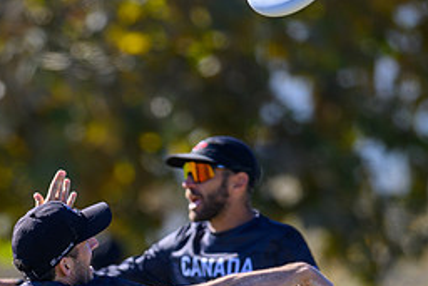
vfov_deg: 0.9
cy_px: 425
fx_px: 18247
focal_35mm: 1534
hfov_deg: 1.3
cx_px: 32
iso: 100
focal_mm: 400
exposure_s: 1/1000
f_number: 3.2
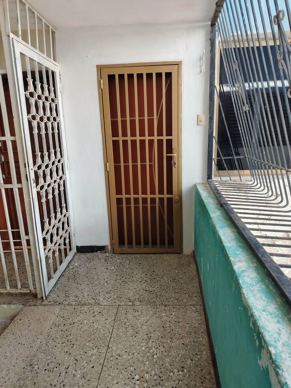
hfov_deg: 56.8
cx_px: 146
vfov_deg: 71.6
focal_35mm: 24
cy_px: 194
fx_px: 269
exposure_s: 1/100
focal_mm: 5.25
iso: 441
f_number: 1.75
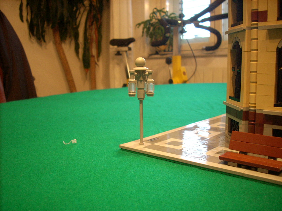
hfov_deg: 50.1
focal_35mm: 37
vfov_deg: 38.7
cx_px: 141
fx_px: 301
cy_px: 106
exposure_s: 1/8.7
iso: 200
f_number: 2.8
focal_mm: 6.2
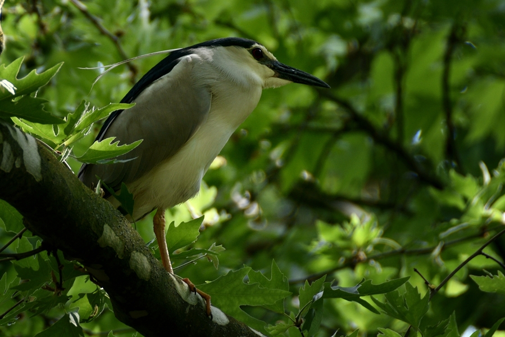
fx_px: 6311
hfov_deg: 4.6
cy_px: 168
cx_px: 252
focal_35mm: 450
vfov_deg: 3.1
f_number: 5.6
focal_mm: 300
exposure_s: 1/125
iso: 100
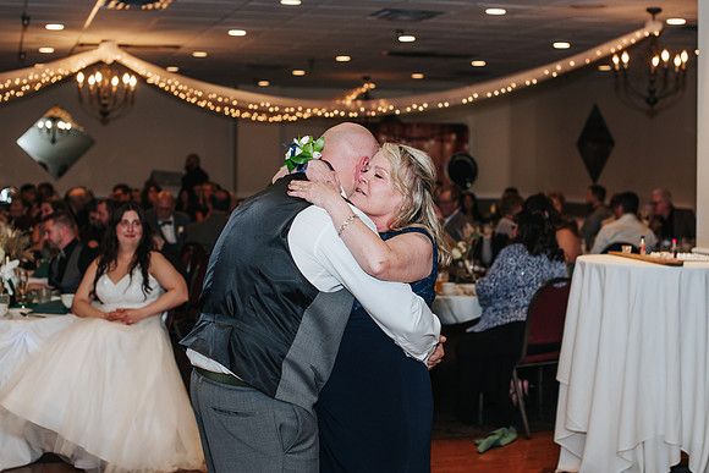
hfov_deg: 34.0
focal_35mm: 59
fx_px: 1158
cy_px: 195
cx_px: 363
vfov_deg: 23.1
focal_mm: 50
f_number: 3.2
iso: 800
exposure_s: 1/200
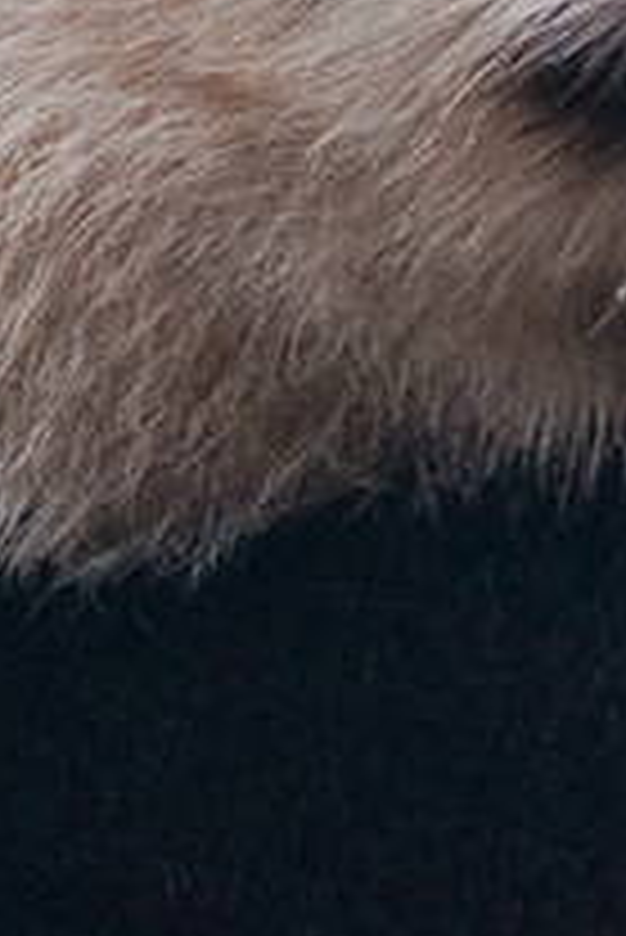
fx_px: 71943
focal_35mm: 2763
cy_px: 1260
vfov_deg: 0.7
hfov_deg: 0.5
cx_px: -270
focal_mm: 200
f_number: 4
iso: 640
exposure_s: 1/250
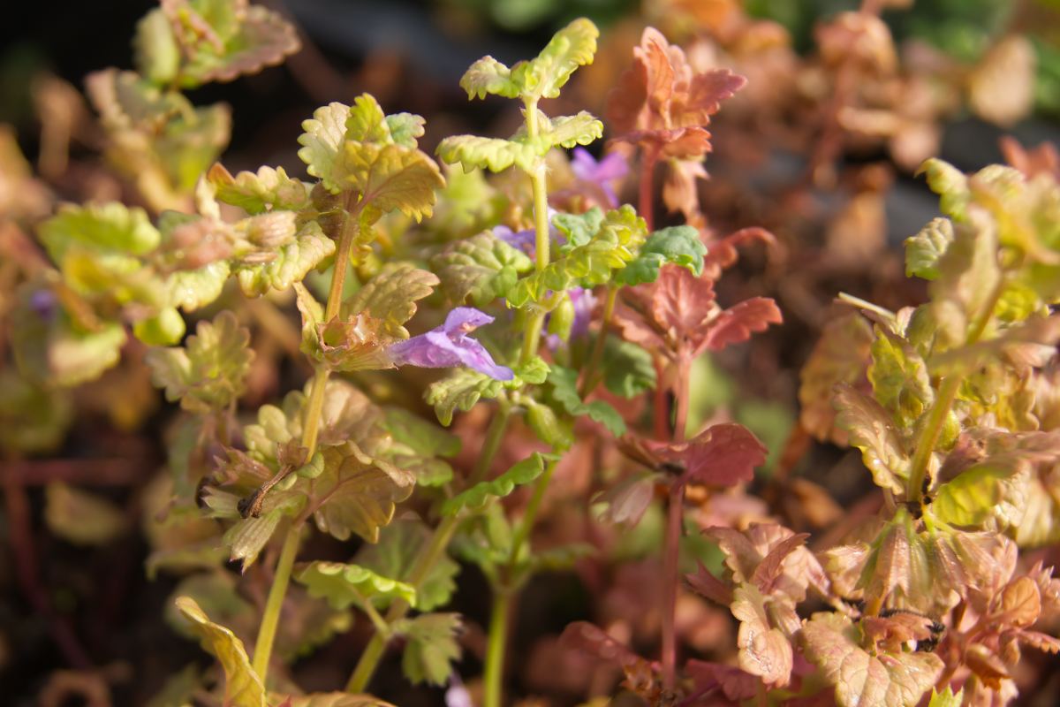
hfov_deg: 37.9
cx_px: 530
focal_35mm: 52
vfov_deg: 25.8
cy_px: 354
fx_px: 1546
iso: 320
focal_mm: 35
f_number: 5.6
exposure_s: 1/400
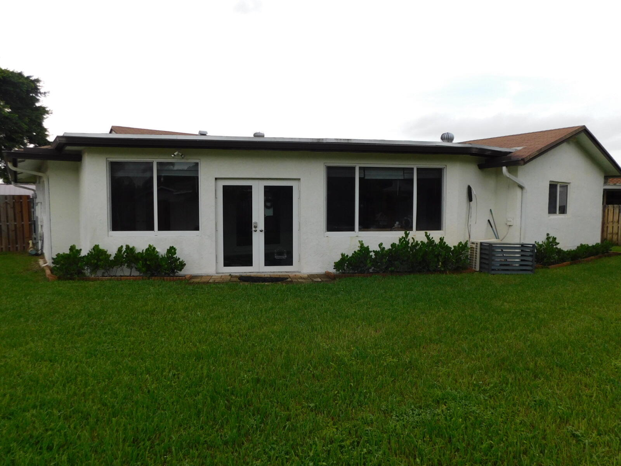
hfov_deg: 73.9
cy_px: 233
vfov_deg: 58.9
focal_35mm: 23
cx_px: 310
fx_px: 413
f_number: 3
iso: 125
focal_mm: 4
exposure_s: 1/200
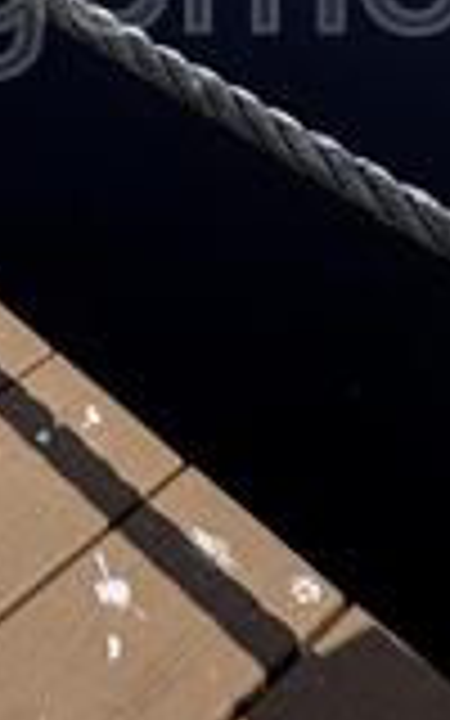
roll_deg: +1.5
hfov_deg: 14.8
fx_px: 1452
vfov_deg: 16.4
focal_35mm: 74
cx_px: -414
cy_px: -891
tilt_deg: +2.0
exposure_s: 1/3546
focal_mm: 2.22
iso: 50
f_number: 2.2
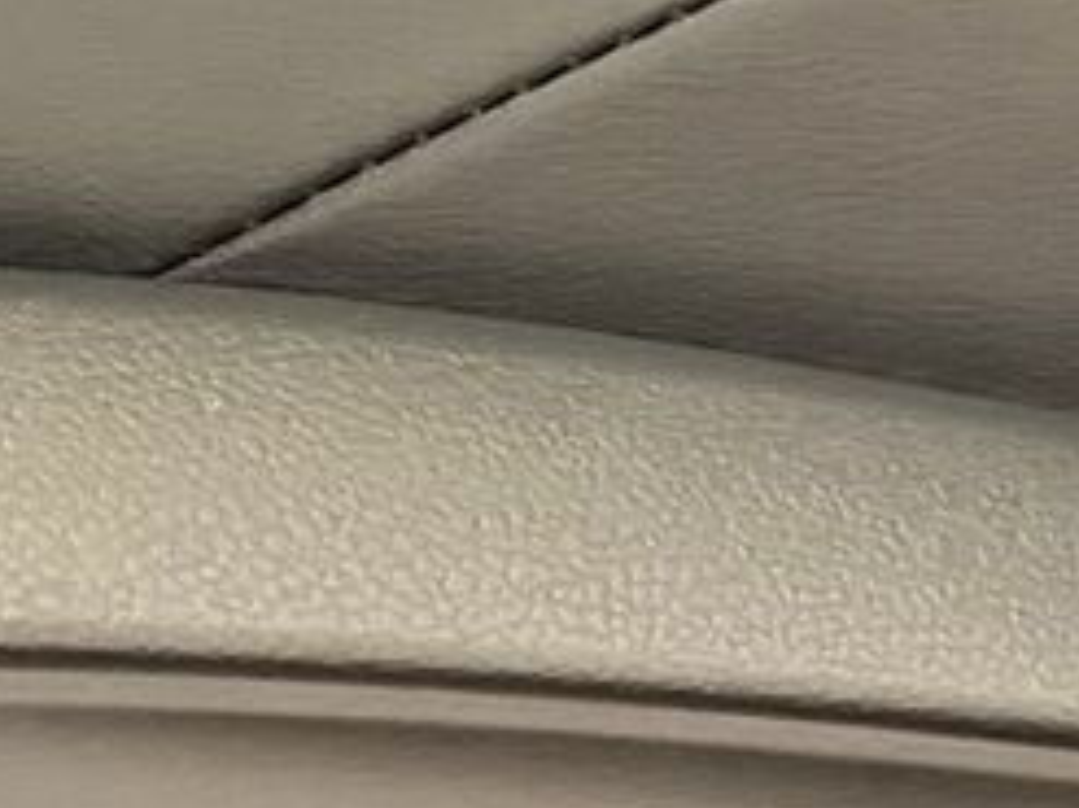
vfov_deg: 8.2
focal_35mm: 180
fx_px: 5608
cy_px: 825
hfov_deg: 10.9
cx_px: 138
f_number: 1.5
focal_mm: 5.7
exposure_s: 1/50
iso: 500
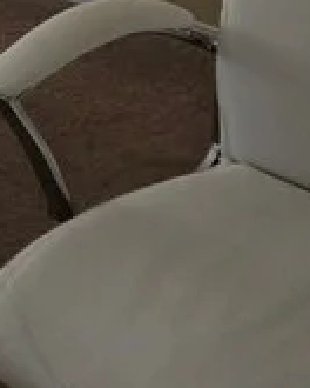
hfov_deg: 10.1
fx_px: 1594
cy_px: -353
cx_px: -341
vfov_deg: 12.4
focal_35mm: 139
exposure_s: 1/120
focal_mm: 5.4
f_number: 1.8
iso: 640
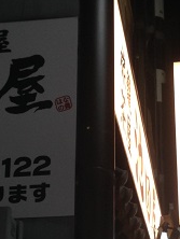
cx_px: 128
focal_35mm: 95
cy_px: 211
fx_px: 657
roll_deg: -0.1
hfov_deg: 15.5
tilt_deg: +18.4
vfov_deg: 20.3
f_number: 2.4
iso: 100
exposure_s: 1/20
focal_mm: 4.12
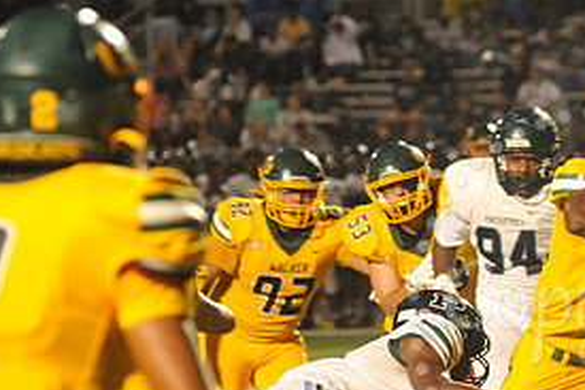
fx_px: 5830
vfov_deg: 3.8
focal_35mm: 359
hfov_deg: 5.7
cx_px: 611
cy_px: 307
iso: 6400
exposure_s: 1/250
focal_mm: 170
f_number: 5
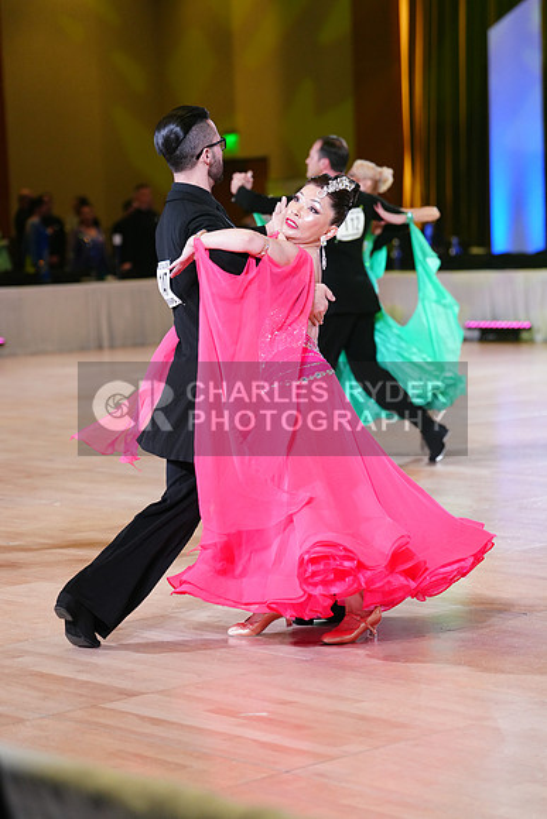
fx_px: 2232
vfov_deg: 20.8
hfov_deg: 14.0
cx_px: 274
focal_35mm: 98
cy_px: 410
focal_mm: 98
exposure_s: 1/400
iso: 2000
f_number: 2.8
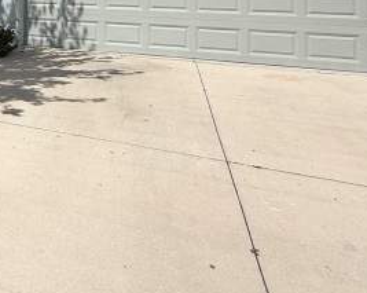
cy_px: -33
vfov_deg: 32.0
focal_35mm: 41
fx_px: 445
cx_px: -54
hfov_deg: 36.5
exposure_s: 1/1464
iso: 20
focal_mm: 2.22
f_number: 2.2
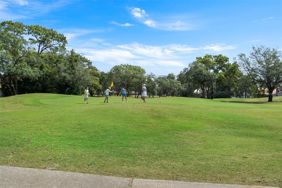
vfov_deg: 41.1
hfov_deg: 58.7
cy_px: 94
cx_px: 141
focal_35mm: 32
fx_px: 251
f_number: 8
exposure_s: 1/1250
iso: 320
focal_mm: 32
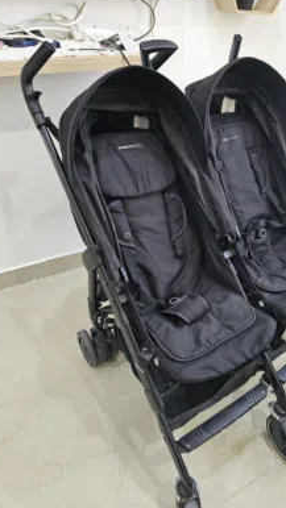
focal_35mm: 26
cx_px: 190
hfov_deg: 43.8
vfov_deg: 71.9
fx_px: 351
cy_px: 255
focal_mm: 6.3
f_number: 1.7
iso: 640
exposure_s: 1/100
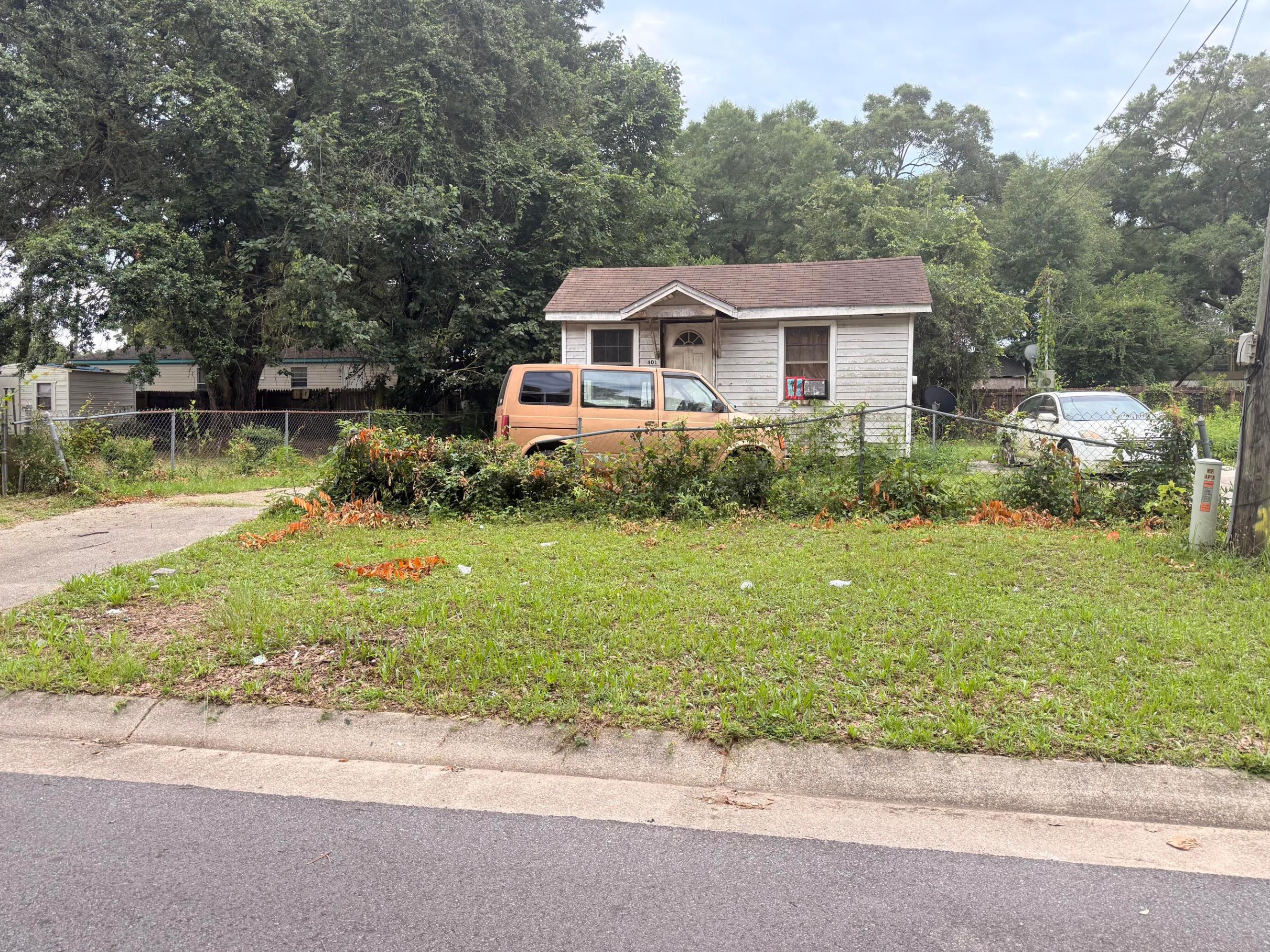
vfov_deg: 53.0
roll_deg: -0.1
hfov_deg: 67.3
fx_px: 954
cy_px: 438
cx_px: 632
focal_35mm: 26
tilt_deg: -1.2
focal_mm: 6.76
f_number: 1.78
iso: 100
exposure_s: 1/1075
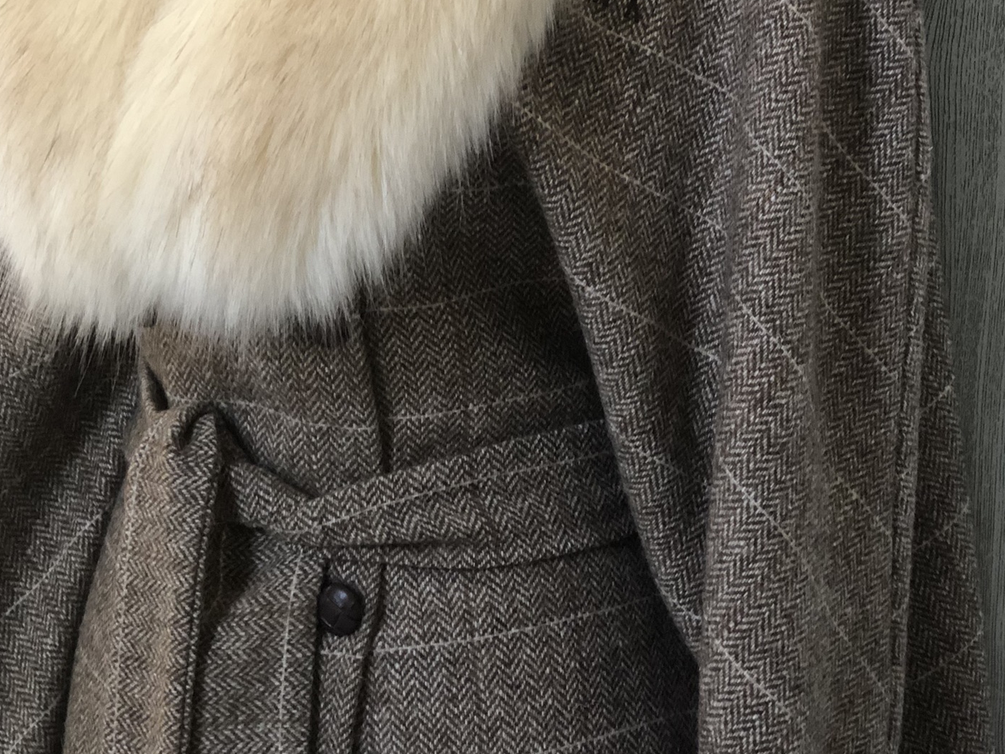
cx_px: 495
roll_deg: -2.7
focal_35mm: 83
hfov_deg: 23.6
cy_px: 122
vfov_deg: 17.6
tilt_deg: -8.0
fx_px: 2410
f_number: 2.8
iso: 160
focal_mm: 6.6
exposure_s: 1/30
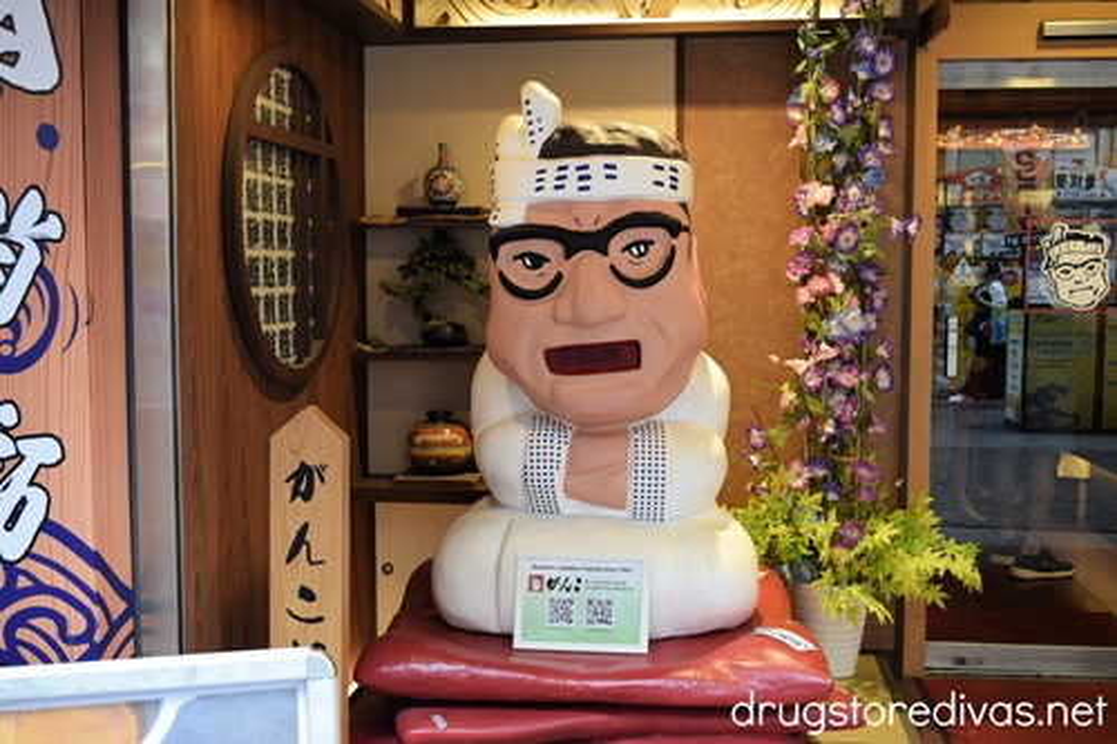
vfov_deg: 33.0
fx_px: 1256
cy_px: 372
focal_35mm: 40
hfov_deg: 47.9
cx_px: 558
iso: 400
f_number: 5.6
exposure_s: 1/125
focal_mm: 27
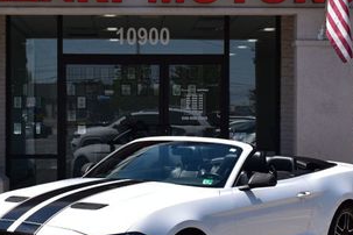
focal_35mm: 95
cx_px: 137
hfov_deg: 21.4
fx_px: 931
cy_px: 138
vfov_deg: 14.4
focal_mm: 30
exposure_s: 1/500
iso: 280
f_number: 11
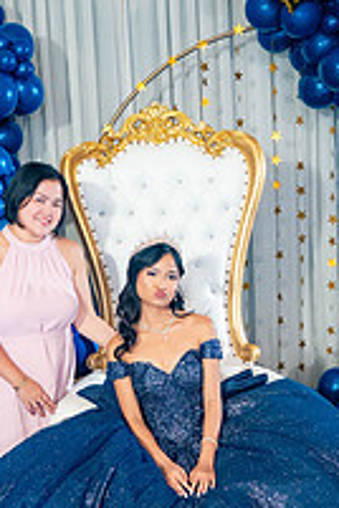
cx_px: 116
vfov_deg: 34.9
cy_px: 379
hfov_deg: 24.1
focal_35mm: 56
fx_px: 791
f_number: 3.5
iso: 1250
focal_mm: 25
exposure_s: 1/160
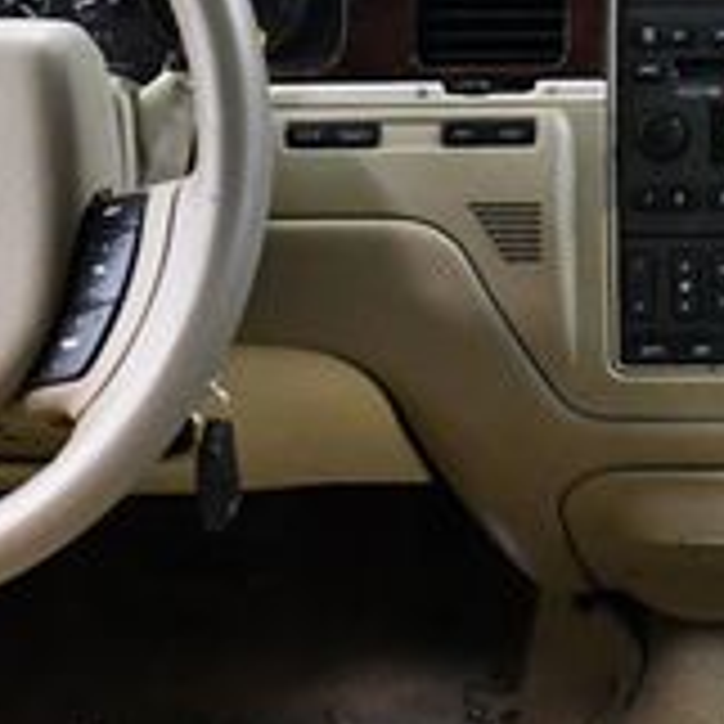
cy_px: 234
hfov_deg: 14.0
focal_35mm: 122
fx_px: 2887
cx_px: 751
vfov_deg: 14.3
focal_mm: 18
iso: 3200
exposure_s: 1/125
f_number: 3.5
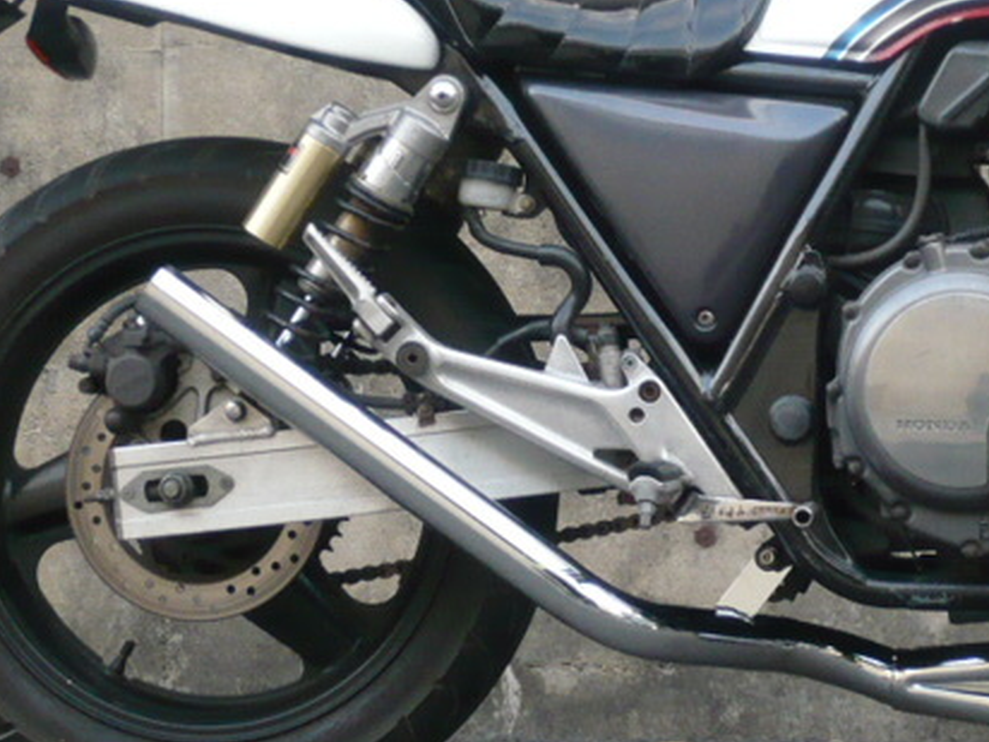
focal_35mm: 157
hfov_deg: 12.5
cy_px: 329
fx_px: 4486
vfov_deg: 9.5
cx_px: 756
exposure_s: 1/15
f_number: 4.5
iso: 200
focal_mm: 11.1
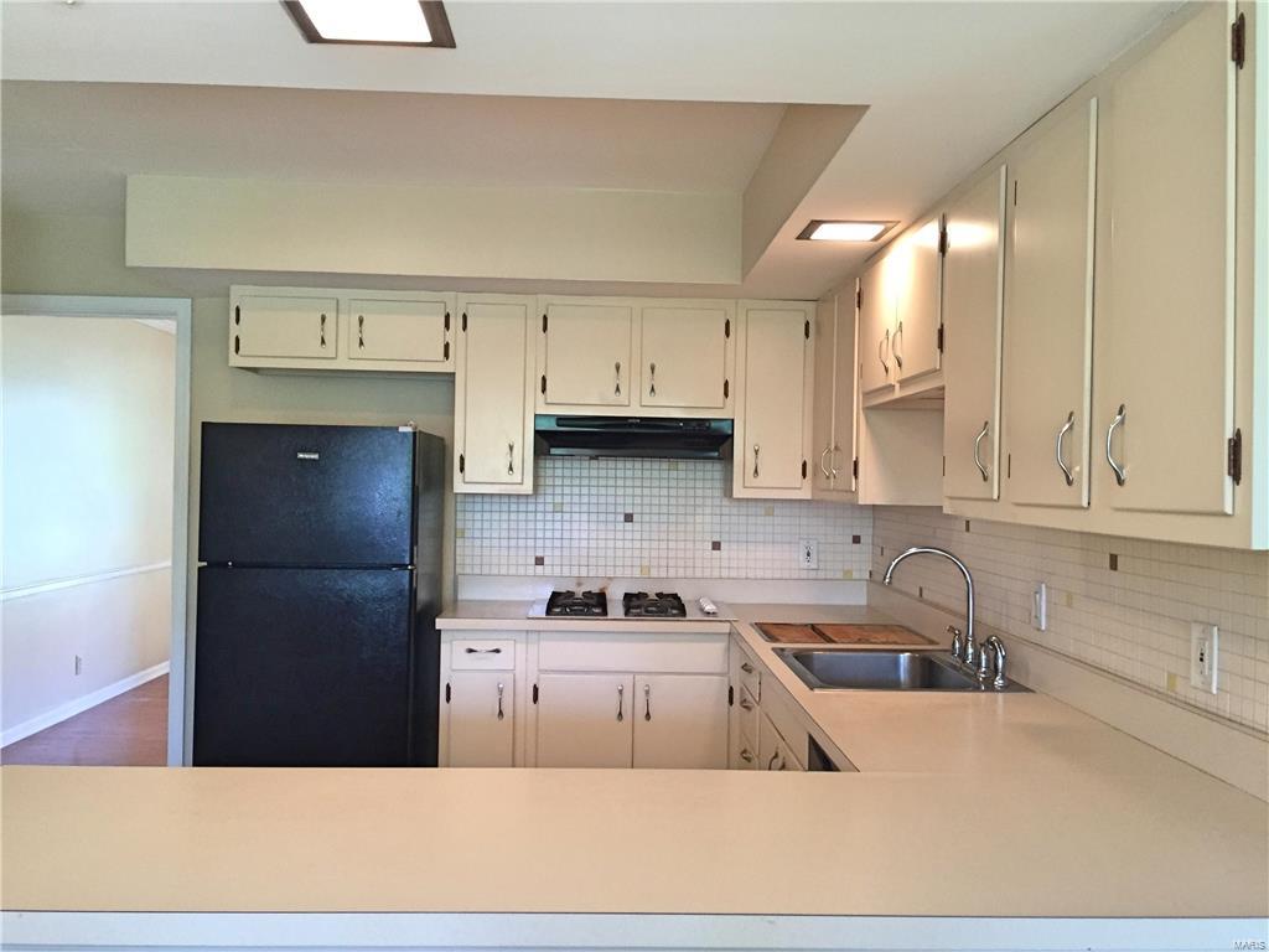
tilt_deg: +1.2
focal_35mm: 29
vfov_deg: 48.2
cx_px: 634
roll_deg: -1.3
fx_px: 1063
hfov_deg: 61.7
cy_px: 476
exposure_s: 1/30
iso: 160
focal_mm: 4.15
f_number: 2.2
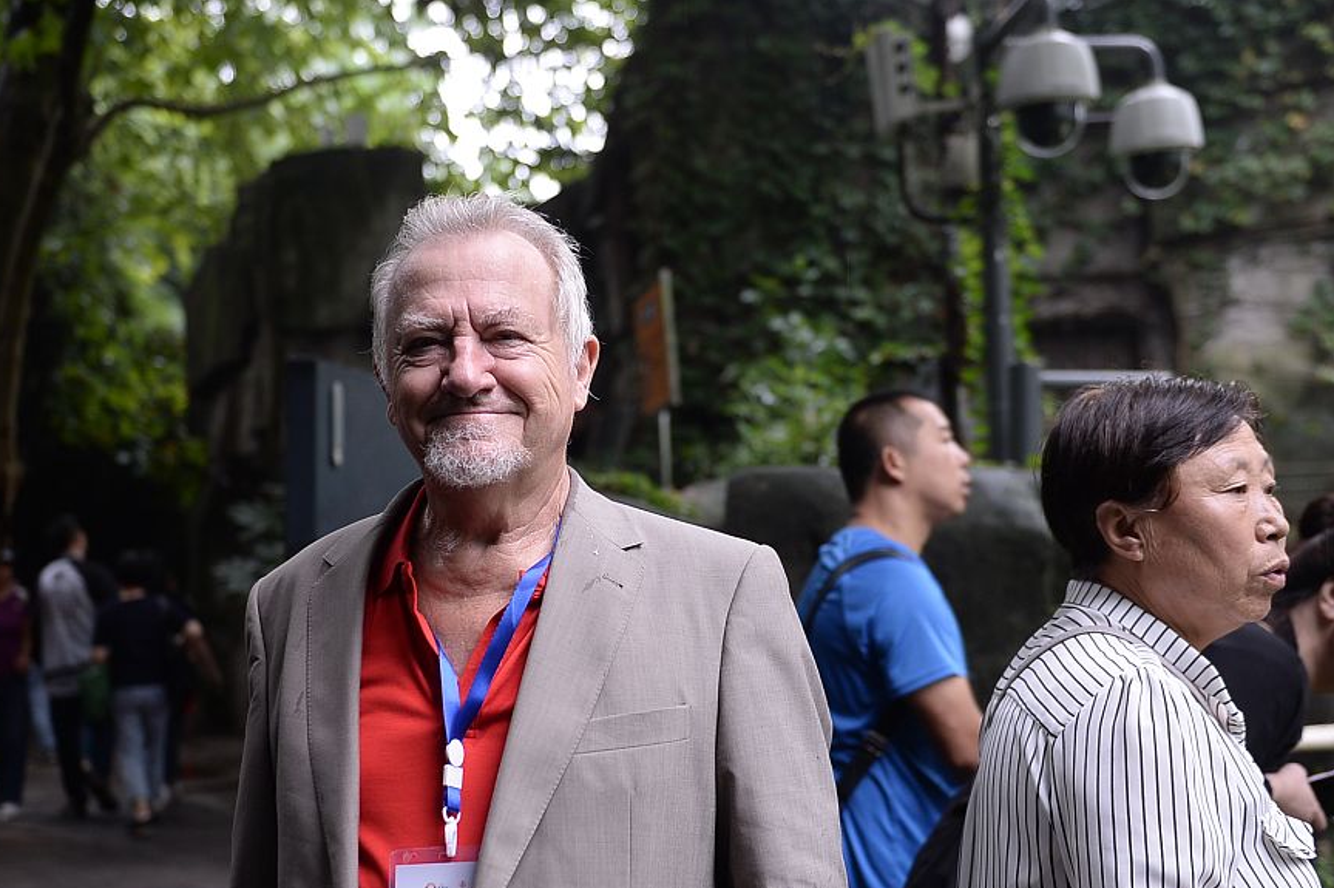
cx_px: 584
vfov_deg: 26.9
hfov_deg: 39.6
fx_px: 1852
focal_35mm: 50
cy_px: 515
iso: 640
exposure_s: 1/100
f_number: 2.8
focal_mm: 36
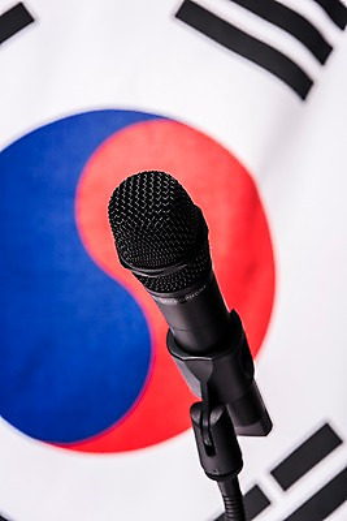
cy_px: 260
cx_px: 174
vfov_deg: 30.9
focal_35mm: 65
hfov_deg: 20.9
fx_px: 939
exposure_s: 1/125
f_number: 9
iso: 100
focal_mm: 65
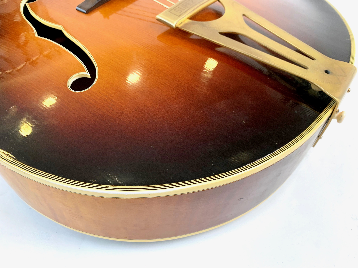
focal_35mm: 26
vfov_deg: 53.1
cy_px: 134
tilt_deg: -51.0
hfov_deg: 67.3
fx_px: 269
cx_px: 179
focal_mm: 4.25
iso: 64
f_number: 1.8
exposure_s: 1/50
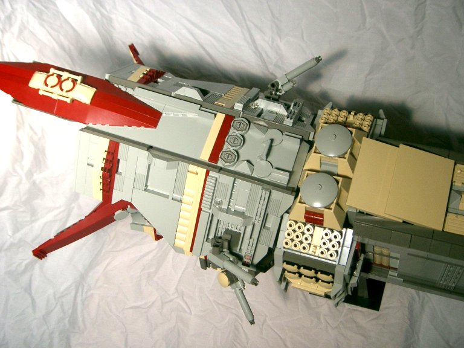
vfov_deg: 36.8
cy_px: 174
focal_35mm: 39
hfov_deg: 47.9
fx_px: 523
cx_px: 232
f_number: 2.8
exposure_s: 1/160
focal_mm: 8
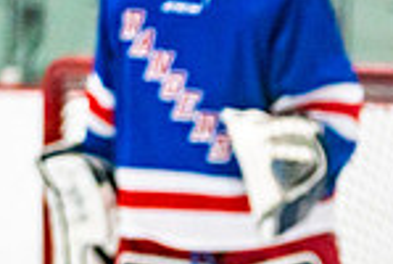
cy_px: 546
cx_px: 478
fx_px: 7340
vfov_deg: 2.1
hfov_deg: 3.1
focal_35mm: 671
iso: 3200
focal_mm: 134
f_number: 2.8
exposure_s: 1/1000
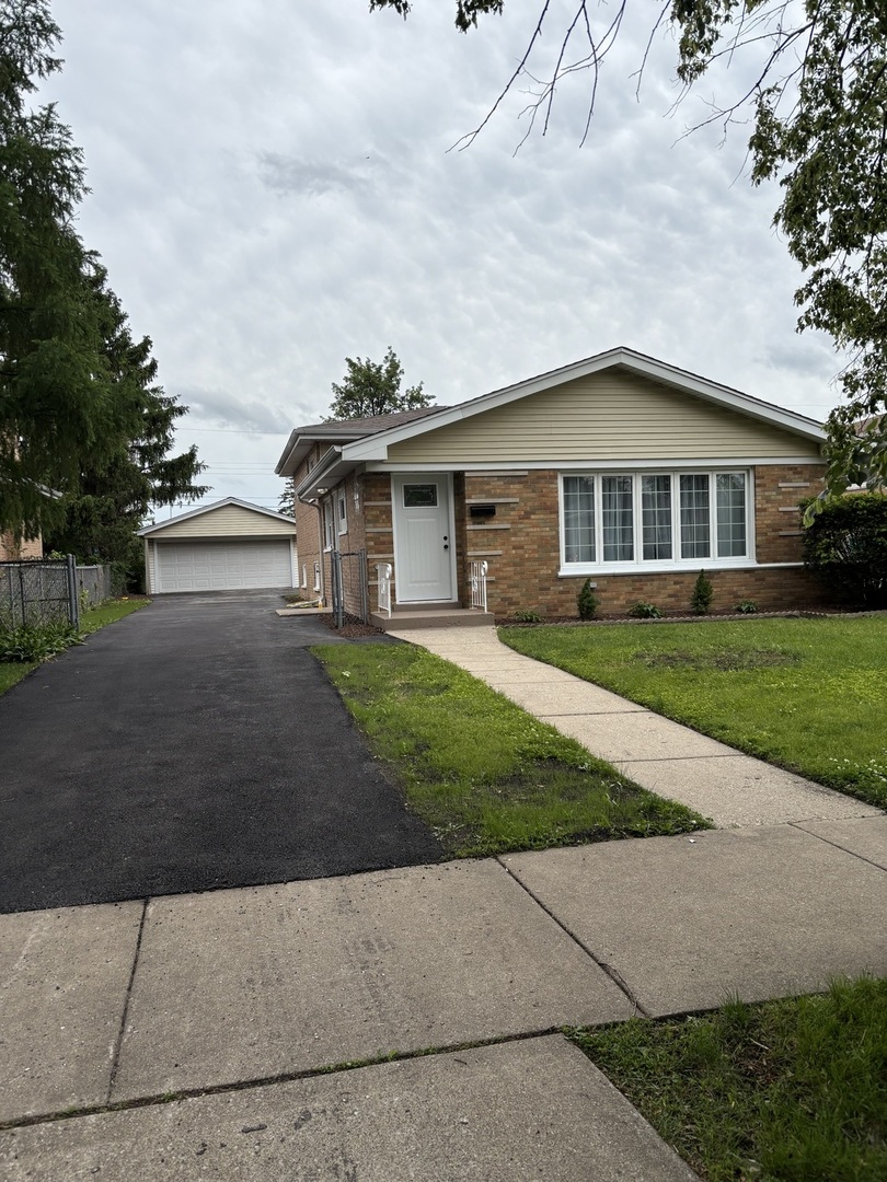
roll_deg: +1.5
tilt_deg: -3.3
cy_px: 591
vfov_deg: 67.3
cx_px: 444
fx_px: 888
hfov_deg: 53.1
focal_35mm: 26
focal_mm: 5.96
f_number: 1.6
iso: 50
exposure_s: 1/1876
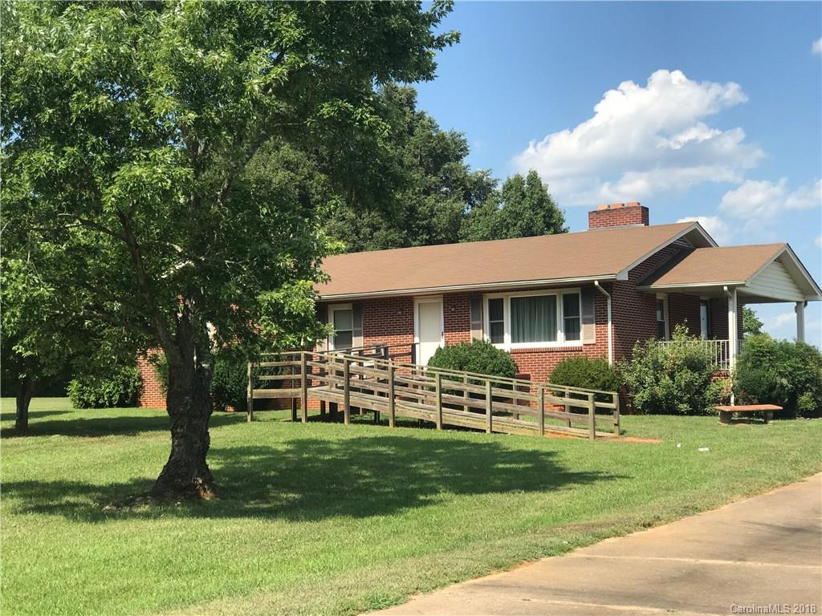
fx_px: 1354
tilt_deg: +4.0
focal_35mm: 57
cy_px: 308
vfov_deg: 25.7
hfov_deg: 33.8
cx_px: 411
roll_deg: +0.5
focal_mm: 6.6
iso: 20
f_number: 2.8
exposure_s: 1/679
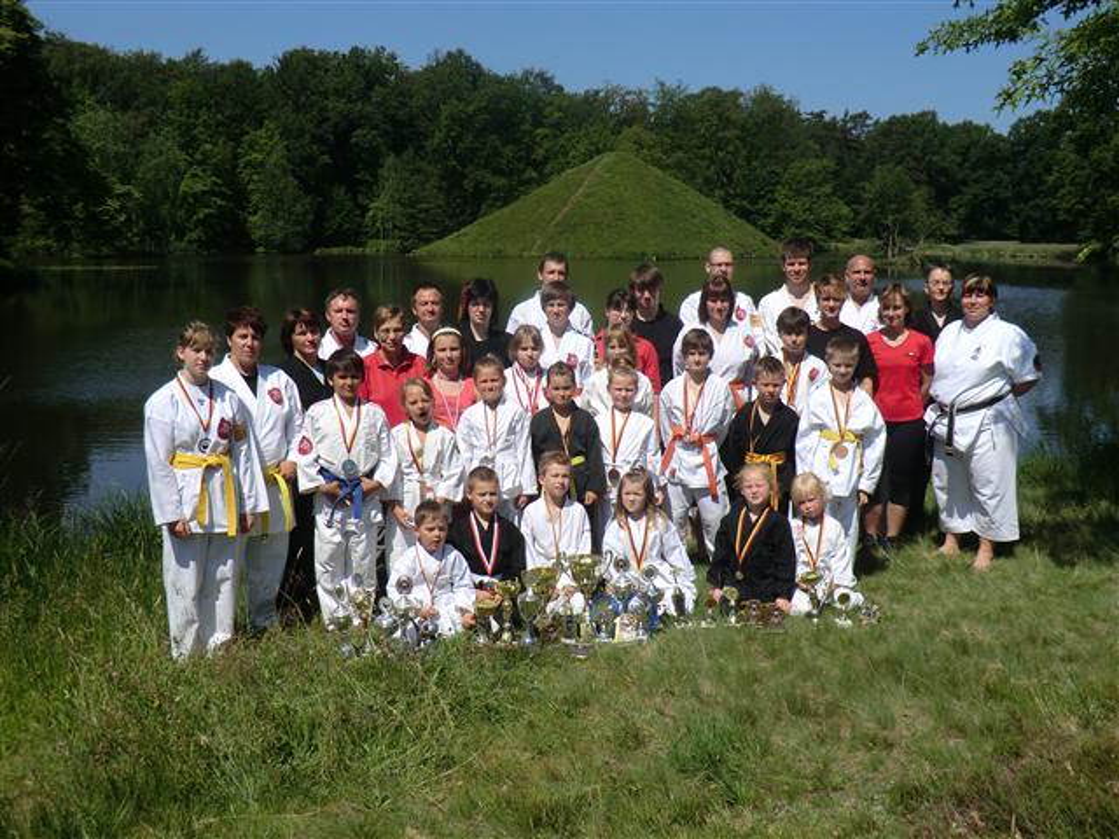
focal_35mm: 40
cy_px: 420
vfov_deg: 36.0
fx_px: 1293
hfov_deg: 46.8
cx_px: 560
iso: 64
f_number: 8.8
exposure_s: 1/200
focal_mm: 7.1
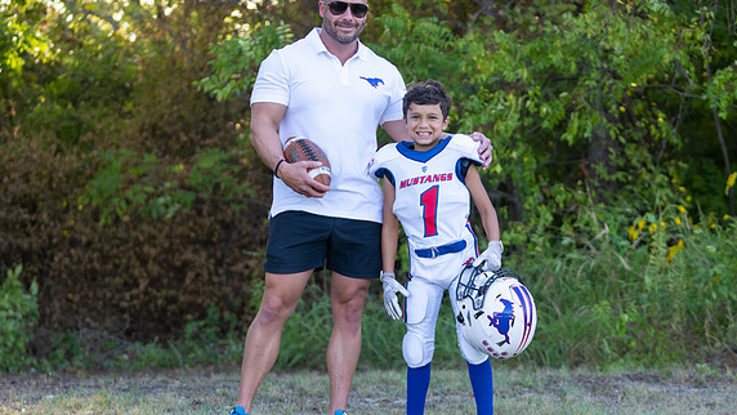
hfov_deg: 21.1
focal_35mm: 101
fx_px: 1974
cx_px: 369
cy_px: 215
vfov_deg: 12.0
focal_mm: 70
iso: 200
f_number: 2.8
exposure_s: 1/320
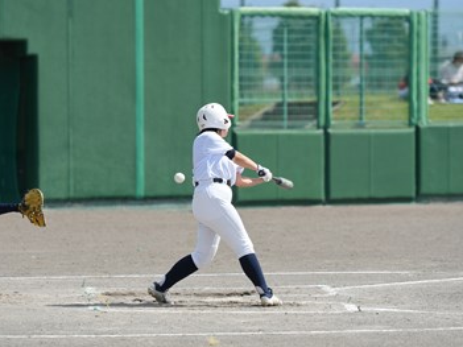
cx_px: 210
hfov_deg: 6.9
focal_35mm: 288
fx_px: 3845
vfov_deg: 5.2
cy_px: 174
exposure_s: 1/2000
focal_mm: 175
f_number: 4
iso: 160
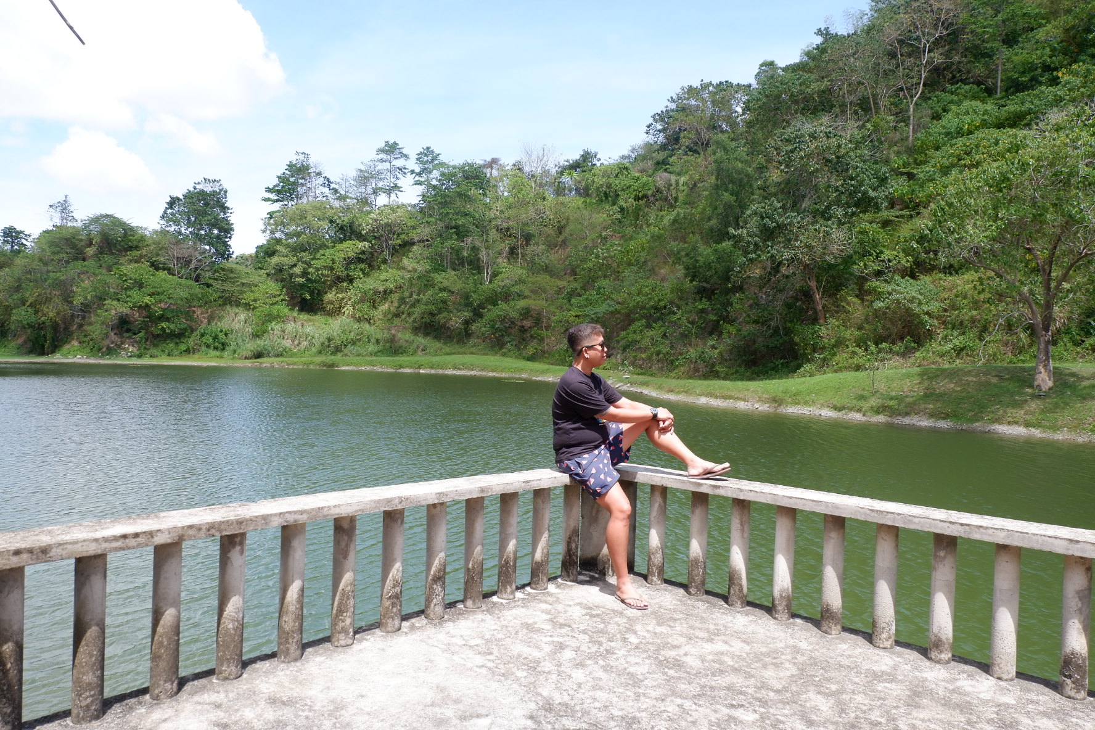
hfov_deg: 73.7
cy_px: 365
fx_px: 730
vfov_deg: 53.1
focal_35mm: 24
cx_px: 548
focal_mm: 16
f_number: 5.6
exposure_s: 1/300
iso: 200
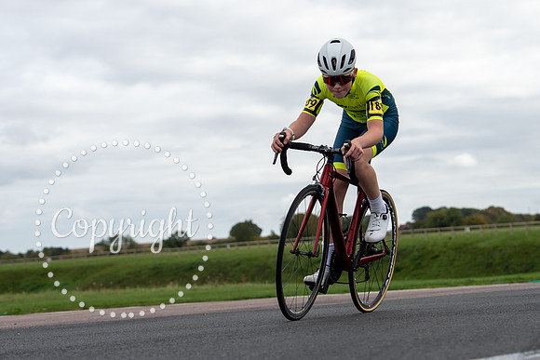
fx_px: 1858
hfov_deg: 16.5
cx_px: 329
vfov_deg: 11.1
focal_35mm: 124
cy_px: 234
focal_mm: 62
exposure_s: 1/1000
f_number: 3.5
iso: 100
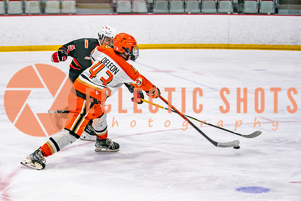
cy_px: 129
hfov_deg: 17.7
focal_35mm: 115
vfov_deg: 11.9
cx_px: 86
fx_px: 962
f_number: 2.8
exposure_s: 1/640
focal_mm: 70
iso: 640
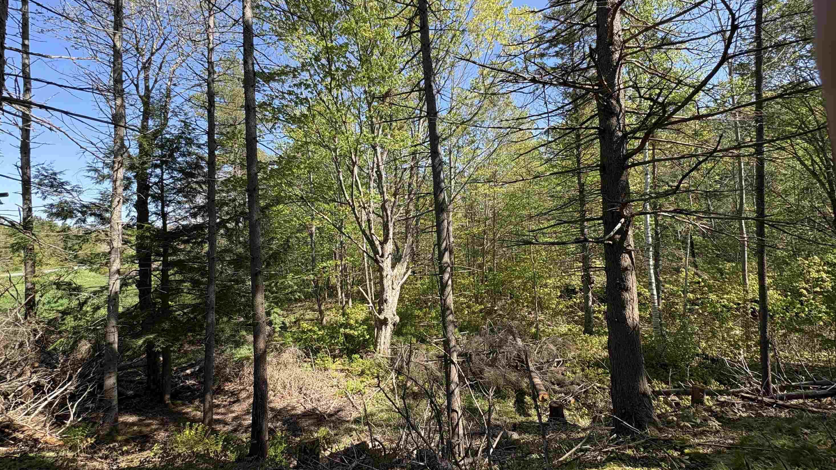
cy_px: 216
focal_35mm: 16
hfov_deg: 99.4
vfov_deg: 67.0
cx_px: 425
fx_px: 355
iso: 40
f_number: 2.2
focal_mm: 2.22
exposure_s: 1/495
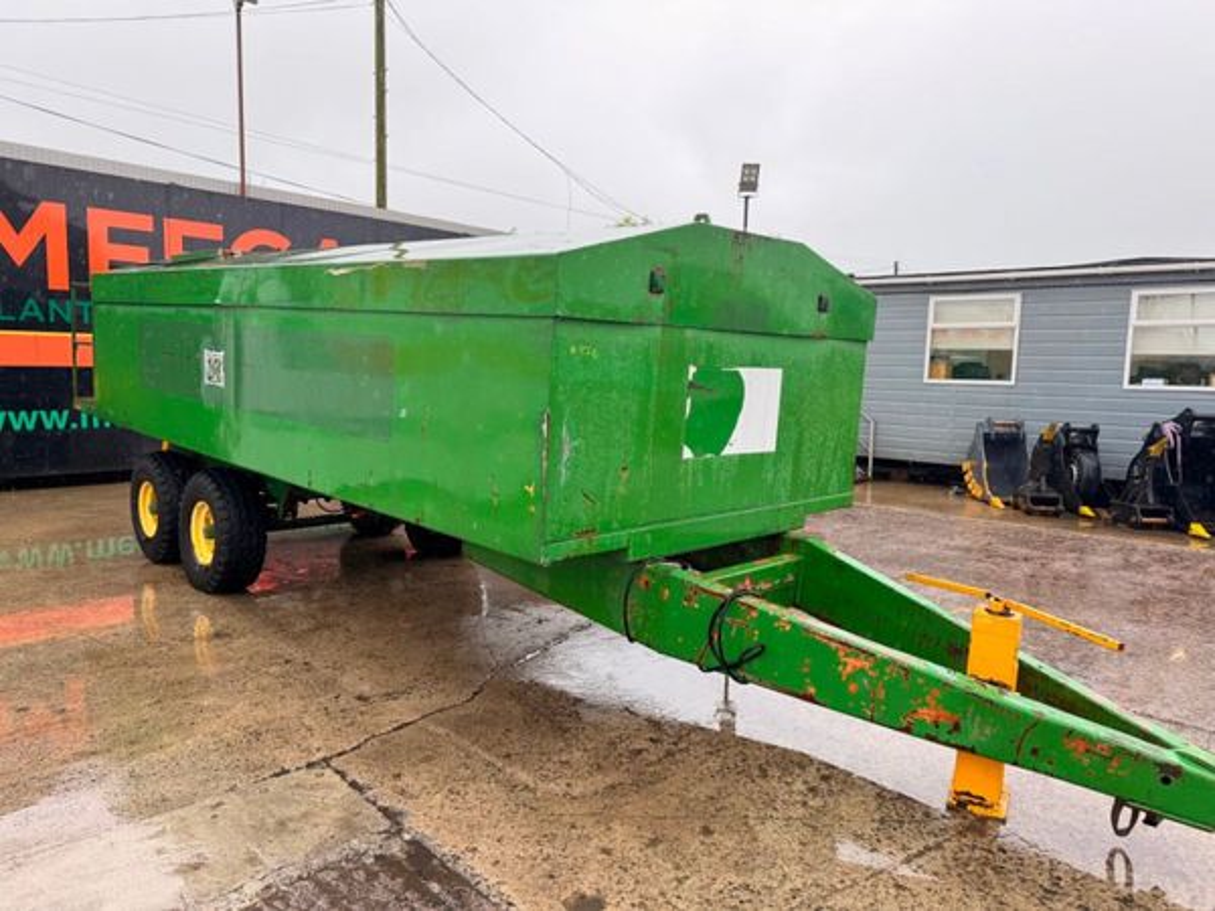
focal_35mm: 24
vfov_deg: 56.8
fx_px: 842
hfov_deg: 71.6
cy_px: 456
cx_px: 608
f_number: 1.78
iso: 100
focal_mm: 6.76
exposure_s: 1/750
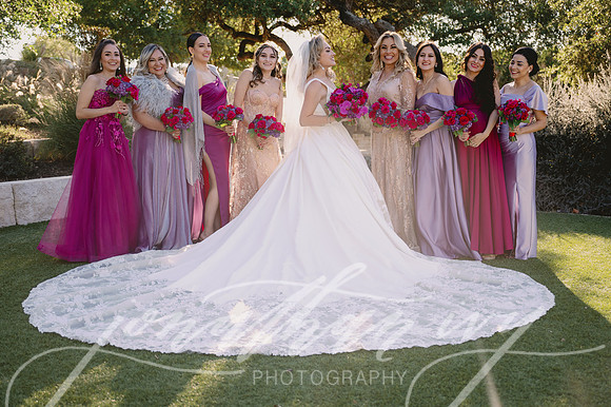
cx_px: 335
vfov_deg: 31.6
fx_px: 719
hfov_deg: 46.0
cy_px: 227
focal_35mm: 42
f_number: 2.8
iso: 80
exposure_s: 1/320
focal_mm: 38
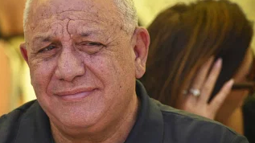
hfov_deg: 5.4
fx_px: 2683
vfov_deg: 3.1
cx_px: 101
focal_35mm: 397
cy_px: 72
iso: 400
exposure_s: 1/320
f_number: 8
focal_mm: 300
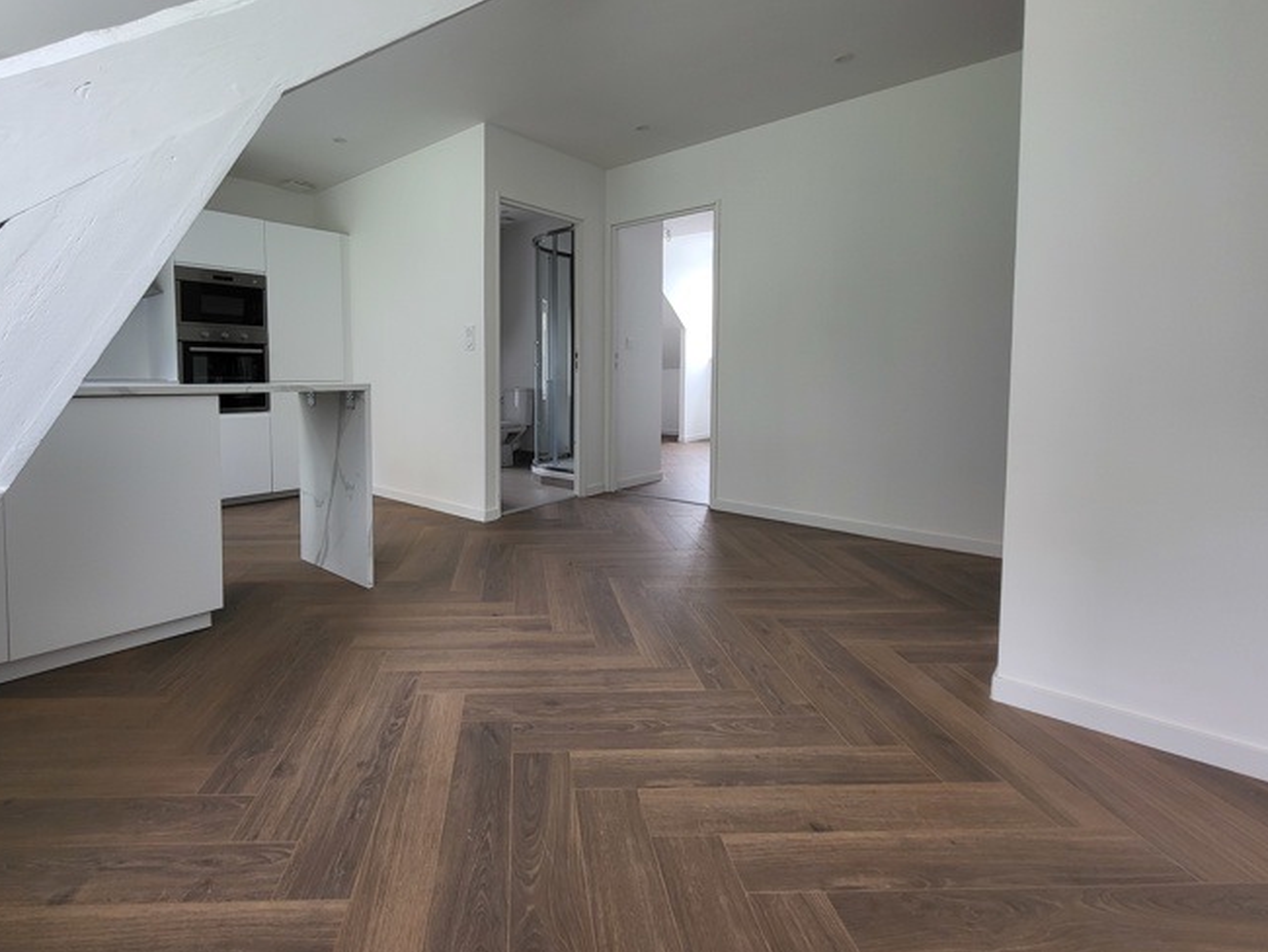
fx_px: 586
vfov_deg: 77.5
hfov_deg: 93.7
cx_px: 535
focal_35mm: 16
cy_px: 396
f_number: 2.2
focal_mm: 1.74
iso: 50
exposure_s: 1/50
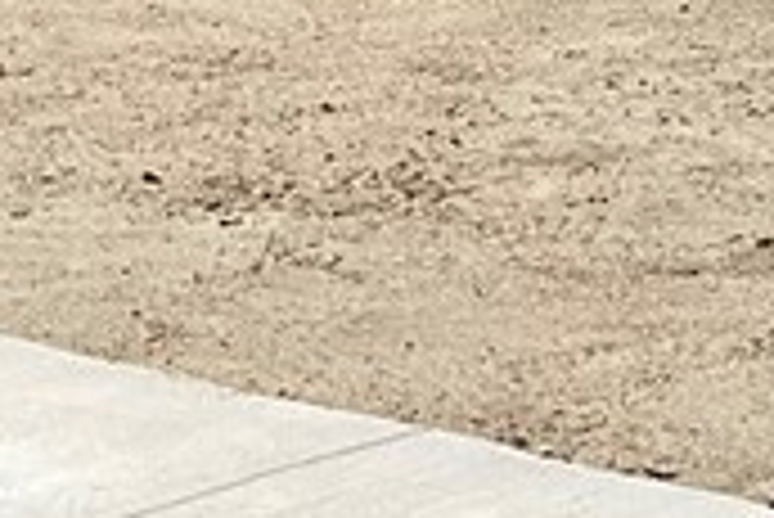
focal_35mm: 192
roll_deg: -0.5
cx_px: 1390
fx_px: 4131
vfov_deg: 6.9
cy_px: -523
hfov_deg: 10.1
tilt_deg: -3.2
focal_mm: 3.3
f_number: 2.4
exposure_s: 1/2262
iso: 25
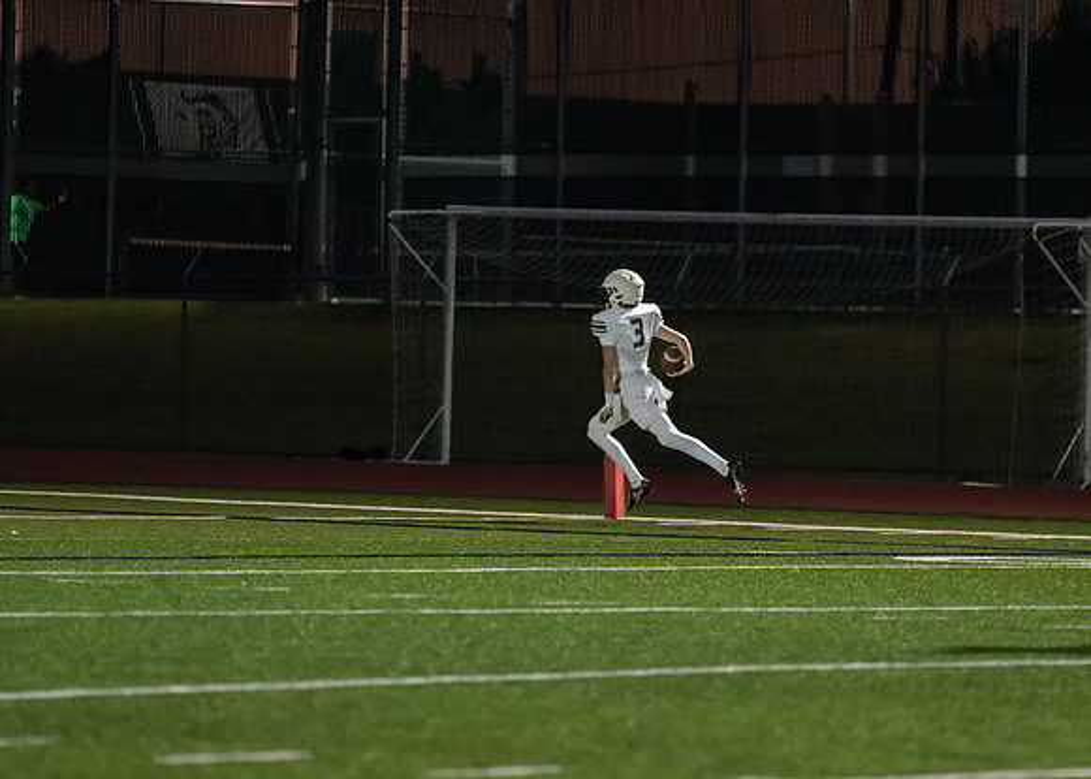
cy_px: 397
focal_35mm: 280
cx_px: 634
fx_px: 8674
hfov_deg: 7.2
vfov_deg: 5.1
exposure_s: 1/1250
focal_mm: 175
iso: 3200
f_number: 2.8
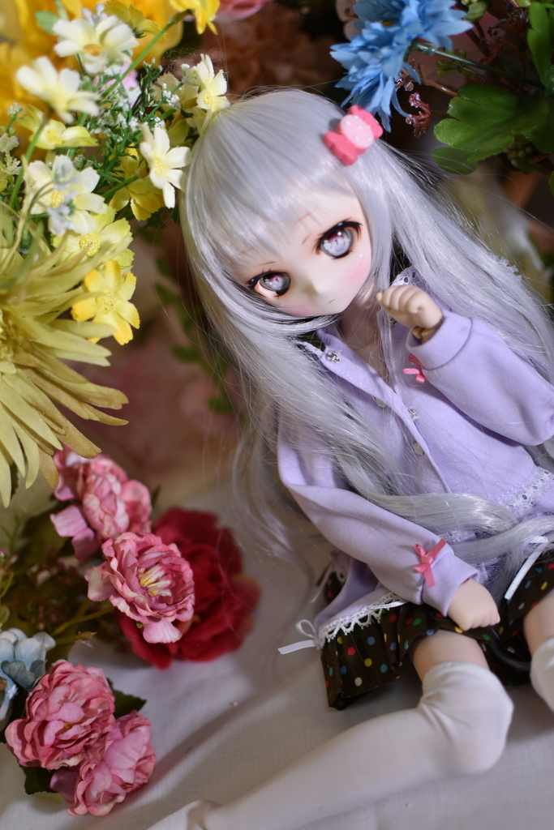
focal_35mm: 52
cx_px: 277
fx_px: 1211
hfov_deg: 25.8
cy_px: 415
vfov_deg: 37.8
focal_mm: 35
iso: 100
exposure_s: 1/80
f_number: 1.8
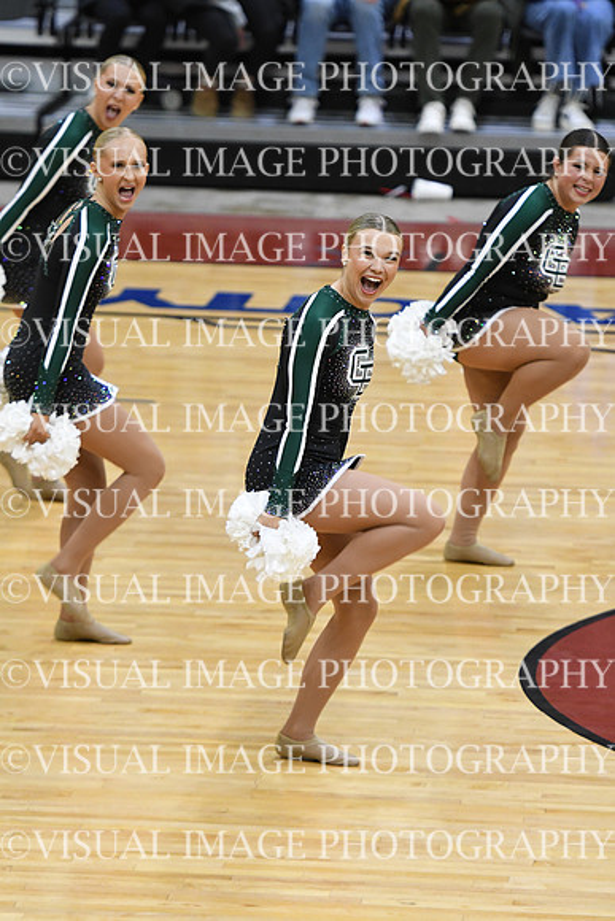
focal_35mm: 240
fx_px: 6146
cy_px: 460
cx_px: 308
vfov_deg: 8.6
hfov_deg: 5.7
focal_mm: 160
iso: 3200
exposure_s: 1/400
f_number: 2.8
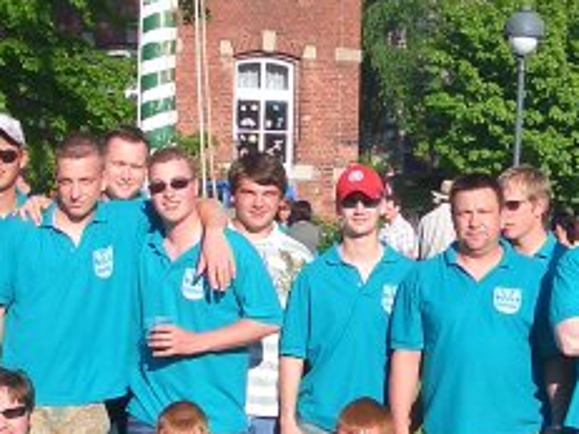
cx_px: 356
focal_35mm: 97
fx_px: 1622
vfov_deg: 15.2
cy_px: 221
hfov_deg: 20.2
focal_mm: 5.8
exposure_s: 1/500
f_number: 4.3
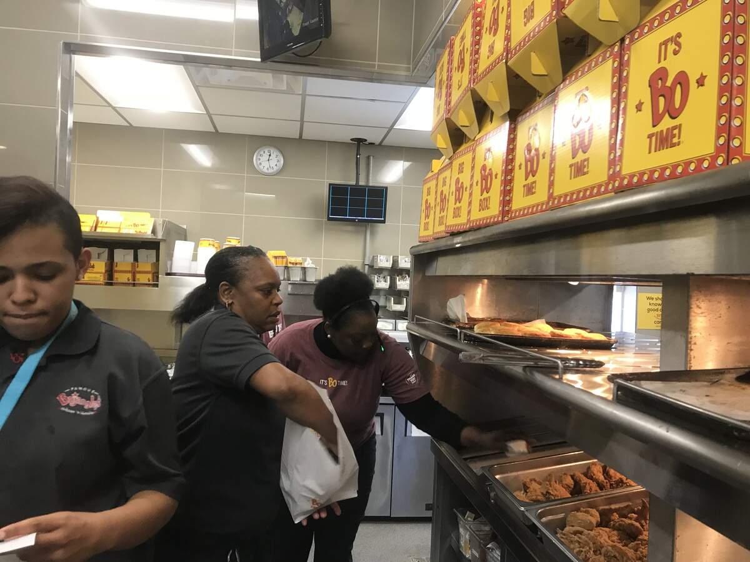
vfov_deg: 49.7
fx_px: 607
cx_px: 375
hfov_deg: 63.4
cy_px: 281
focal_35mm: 28
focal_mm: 3.99
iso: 40
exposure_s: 1/30
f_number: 1.8
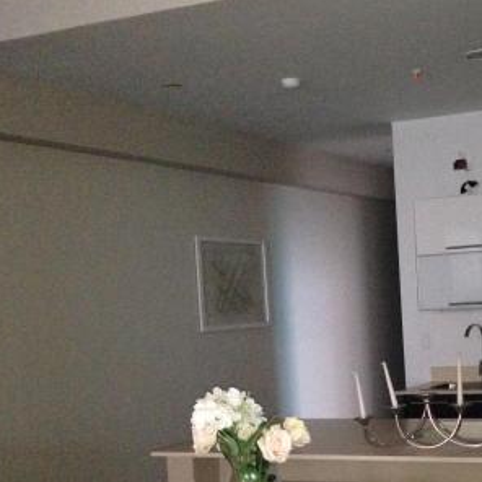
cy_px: 352
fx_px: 992
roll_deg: +3.1
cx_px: 430
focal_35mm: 63
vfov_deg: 27.0
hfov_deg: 26.4
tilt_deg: -4.0
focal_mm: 4.12
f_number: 2.4
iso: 500
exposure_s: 1/16
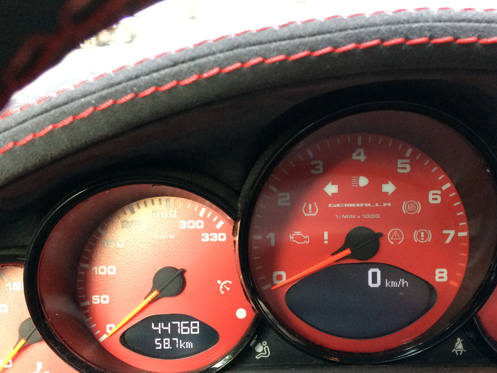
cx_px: 277
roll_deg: -2.3
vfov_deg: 34.9
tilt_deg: -17.4
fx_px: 589
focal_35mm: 41
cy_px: 234
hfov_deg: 45.7
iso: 320
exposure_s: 1/33
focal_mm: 4.15
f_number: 2.2
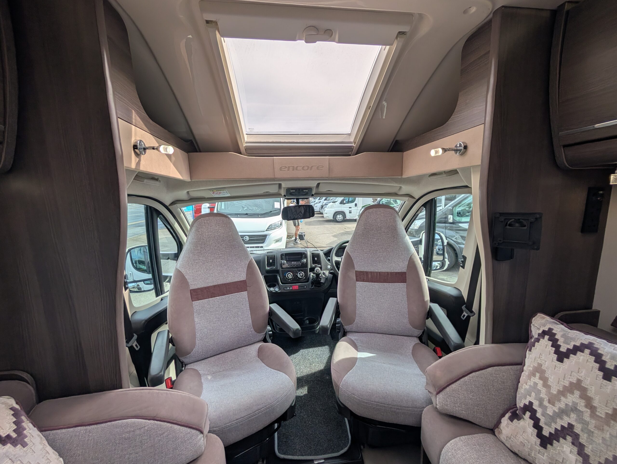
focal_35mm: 12
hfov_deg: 110.5
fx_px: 214
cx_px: 308
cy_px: 232
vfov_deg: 94.6
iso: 49
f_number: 1.7
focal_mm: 2.02
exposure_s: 1/1083
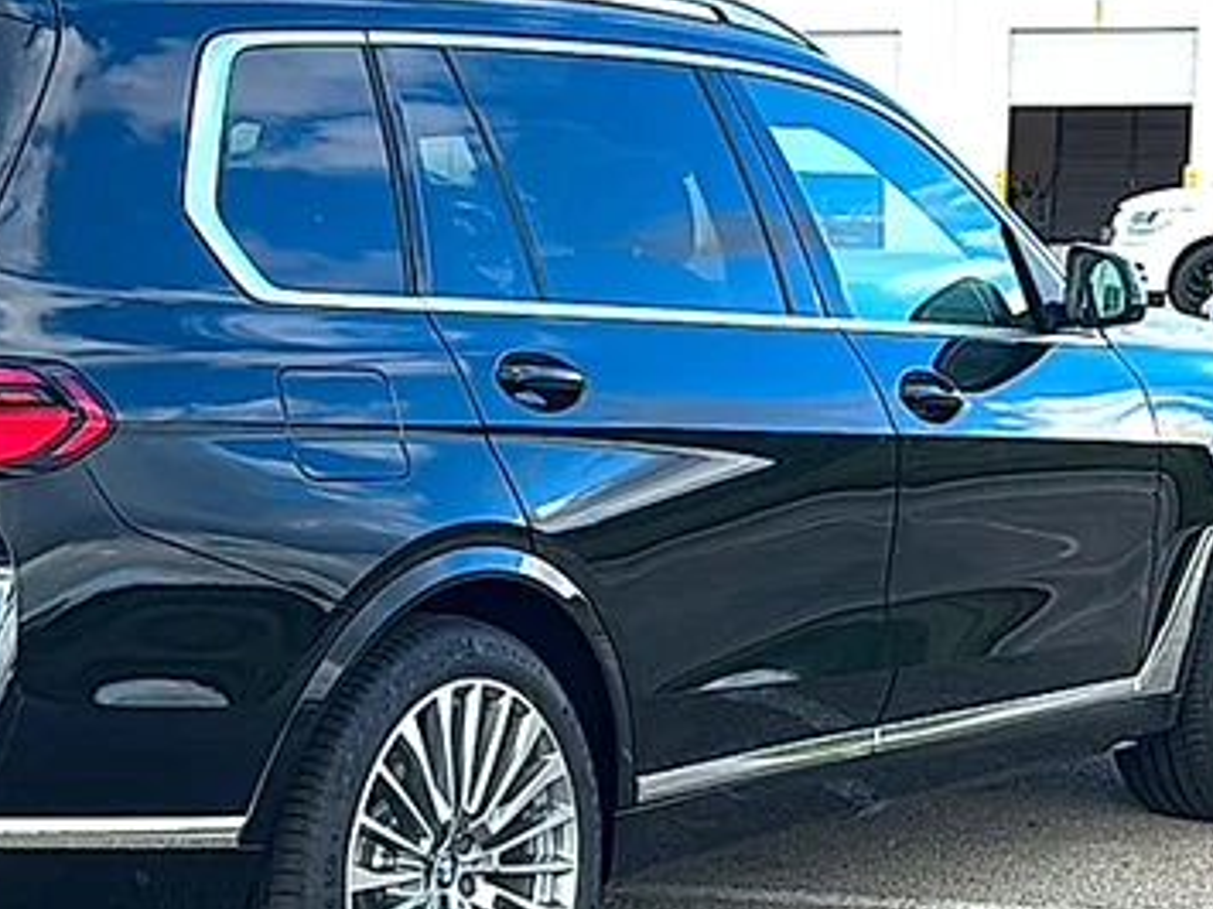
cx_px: 321
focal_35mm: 75
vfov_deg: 19.6
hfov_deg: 25.7
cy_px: 466
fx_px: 2627
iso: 100
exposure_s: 1/1342
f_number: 1.78
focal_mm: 6.86
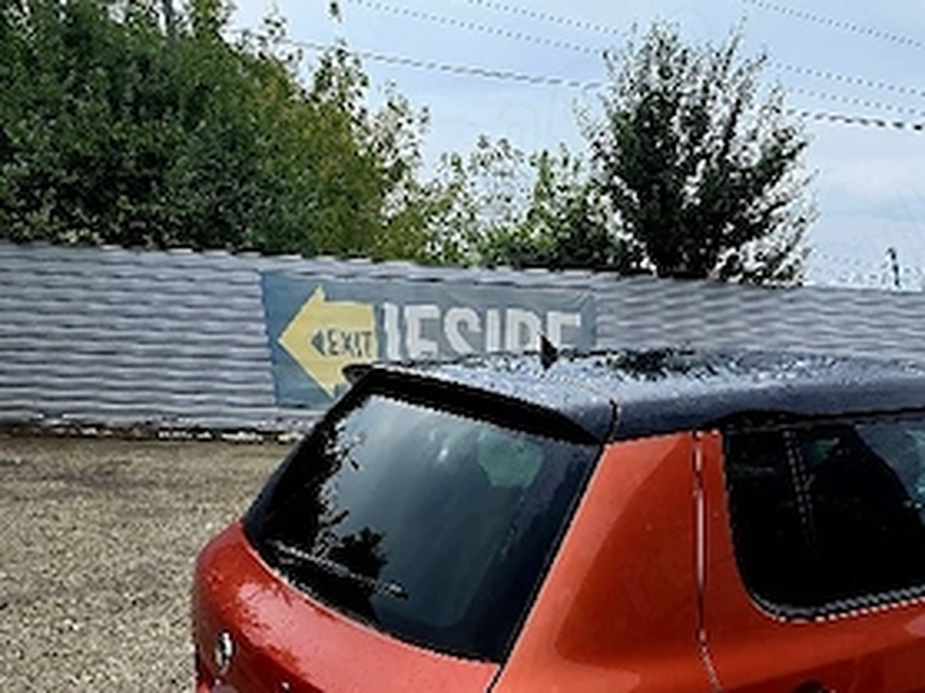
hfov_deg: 61.6
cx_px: 630
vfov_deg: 42.6
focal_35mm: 28
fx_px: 748
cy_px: 700
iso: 40
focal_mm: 2.2
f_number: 1.9
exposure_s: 1/435
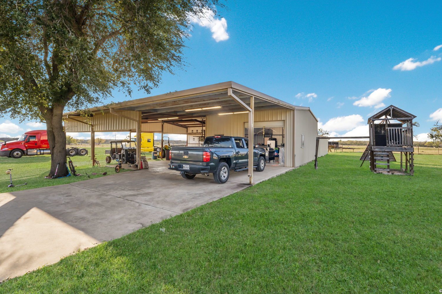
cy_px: 141
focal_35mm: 16
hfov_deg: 97.5
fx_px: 193
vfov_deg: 74.6
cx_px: 234
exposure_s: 1/40
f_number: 10
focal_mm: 14.7
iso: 250
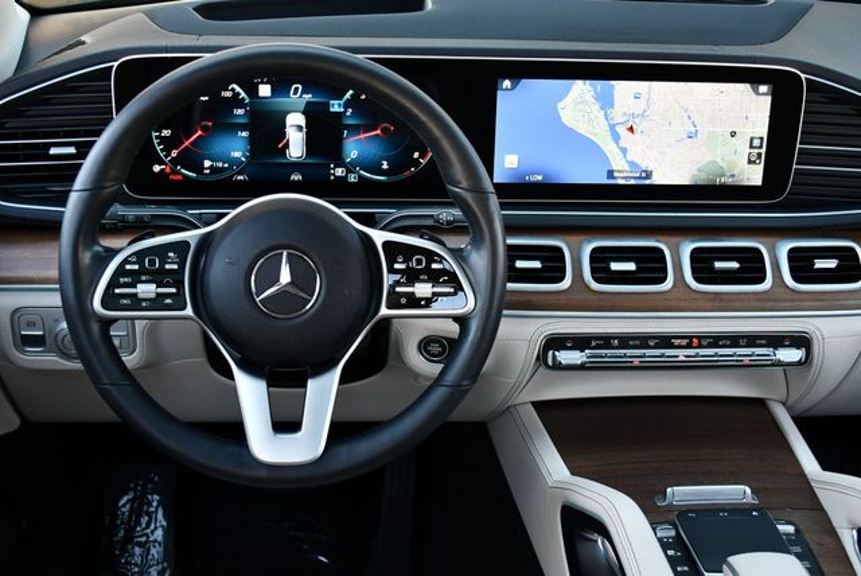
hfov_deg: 41.1
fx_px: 1149
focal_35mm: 48
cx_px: 430
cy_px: 288
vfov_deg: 28.1
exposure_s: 1/250
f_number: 4
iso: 800
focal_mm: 24
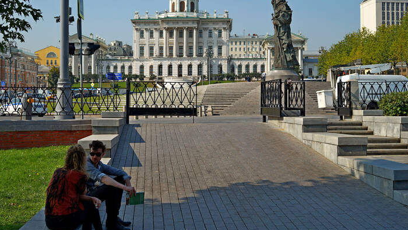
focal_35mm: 45
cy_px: 101
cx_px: 205
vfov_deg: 26.5
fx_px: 487
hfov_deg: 45.5
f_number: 8
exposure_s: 1/400
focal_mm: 28
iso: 100
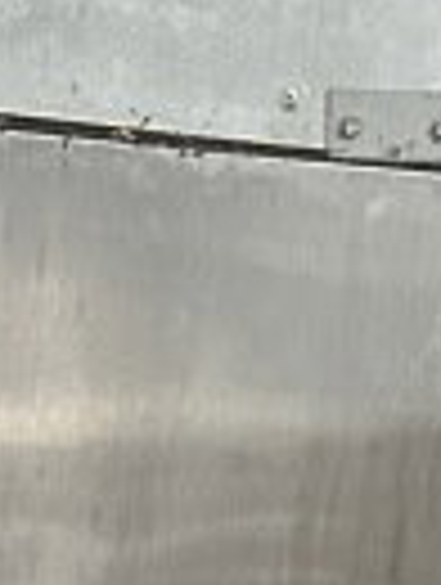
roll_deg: -6.3
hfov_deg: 9.9
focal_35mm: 150
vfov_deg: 11.8
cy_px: 1172
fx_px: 2540
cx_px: 184
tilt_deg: -9.5
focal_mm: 6.86
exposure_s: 1/60
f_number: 1.78
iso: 800
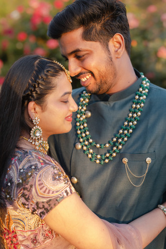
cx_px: 83
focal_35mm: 50
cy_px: 124
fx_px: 346
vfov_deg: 39.6
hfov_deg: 27.0
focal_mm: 50
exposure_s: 1/640
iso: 250
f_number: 2.2
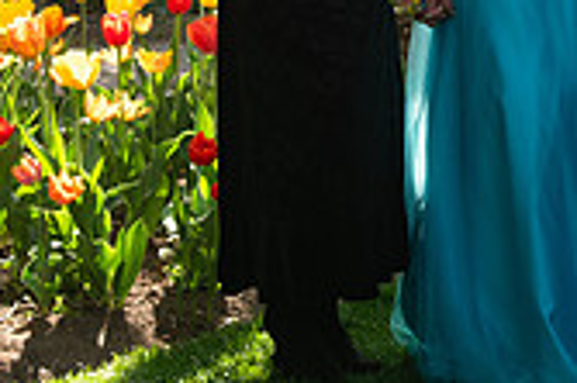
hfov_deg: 10.0
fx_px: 3266
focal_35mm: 204
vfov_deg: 6.6
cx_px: 559
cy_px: -263
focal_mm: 52
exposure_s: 1/160
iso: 250
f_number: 5.6
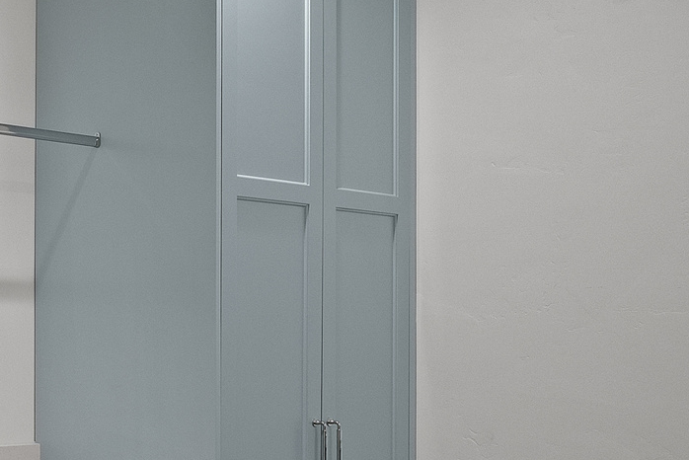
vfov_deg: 29.6
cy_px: 386
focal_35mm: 44
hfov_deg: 31.2
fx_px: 842
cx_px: -261
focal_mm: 15
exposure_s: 1/2
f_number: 8
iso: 500
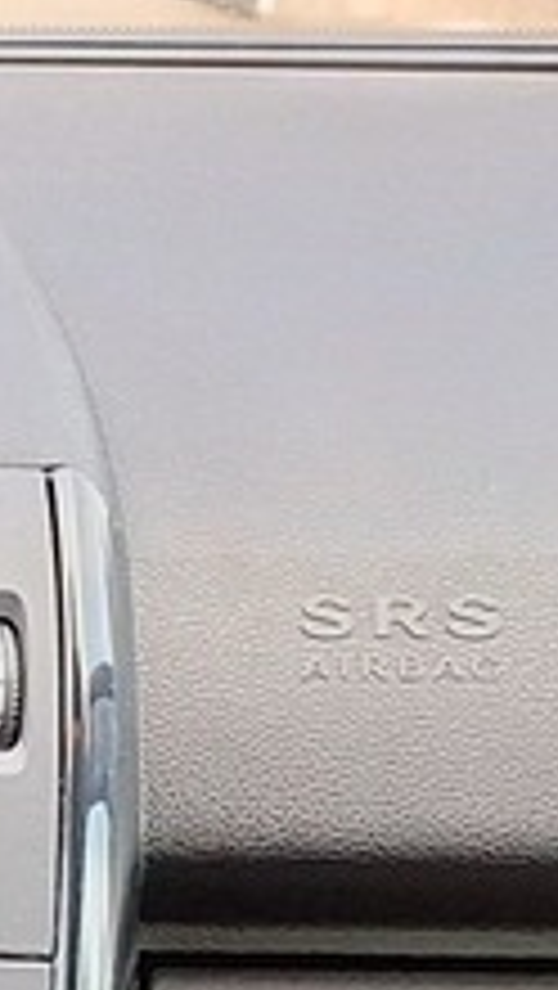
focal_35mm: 164
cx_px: -2241
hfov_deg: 5.5
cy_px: 1876
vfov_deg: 11.9
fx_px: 4307
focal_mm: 5.54
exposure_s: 1/100
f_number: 1.8
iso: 64
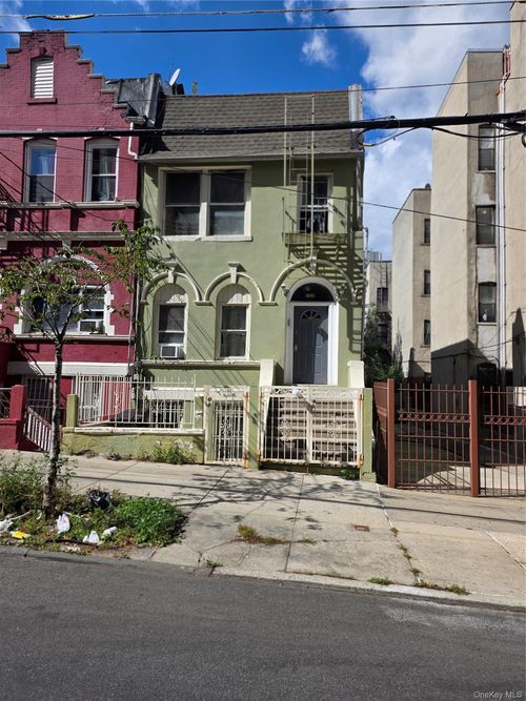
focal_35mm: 23
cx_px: 263
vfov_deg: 73.9
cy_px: 350
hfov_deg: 58.9
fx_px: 466
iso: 80
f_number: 1.7
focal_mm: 6.25
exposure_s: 1/7061
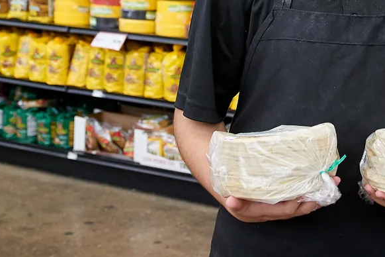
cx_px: 271
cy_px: -67
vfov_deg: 12.1
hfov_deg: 18.5
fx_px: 1176
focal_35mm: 110
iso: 640
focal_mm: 32
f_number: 4
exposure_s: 1/50
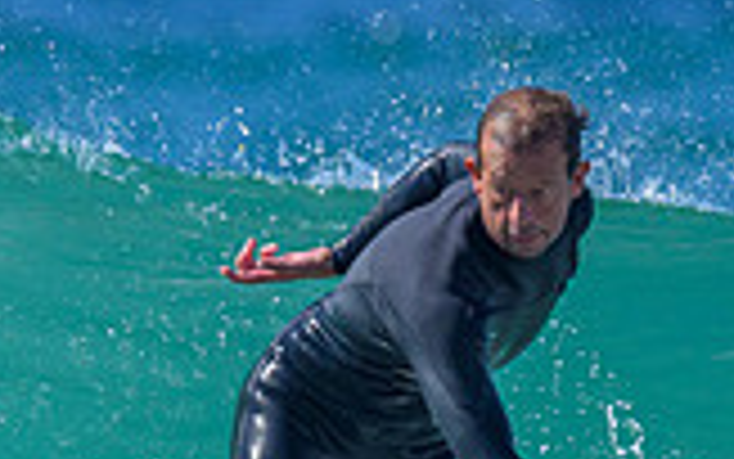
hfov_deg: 0.6
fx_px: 65815
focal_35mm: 3289
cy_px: 628
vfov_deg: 0.4
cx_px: -55
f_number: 6.3
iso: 560
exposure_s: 1/2000
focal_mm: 800
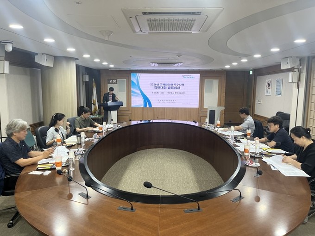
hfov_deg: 67.3
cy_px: 118
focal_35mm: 26
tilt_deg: -7.6
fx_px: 237
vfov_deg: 53.1
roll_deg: -0.6
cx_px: 158
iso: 100
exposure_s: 1/120
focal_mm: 5.1
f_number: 1.6
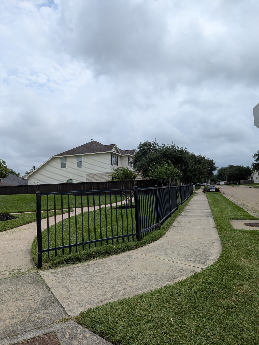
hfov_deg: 56.8
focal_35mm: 24
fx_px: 239
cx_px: 130
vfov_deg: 71.6
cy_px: 172
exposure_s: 1/2924
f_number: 1.7
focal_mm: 4.53
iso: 31
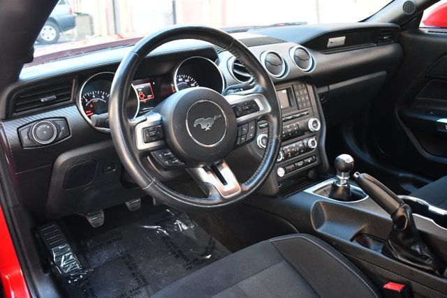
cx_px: 224
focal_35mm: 30
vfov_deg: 43.6
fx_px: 373
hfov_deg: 61.9
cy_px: 149
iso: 1800
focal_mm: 20
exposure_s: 1/125
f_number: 3.8
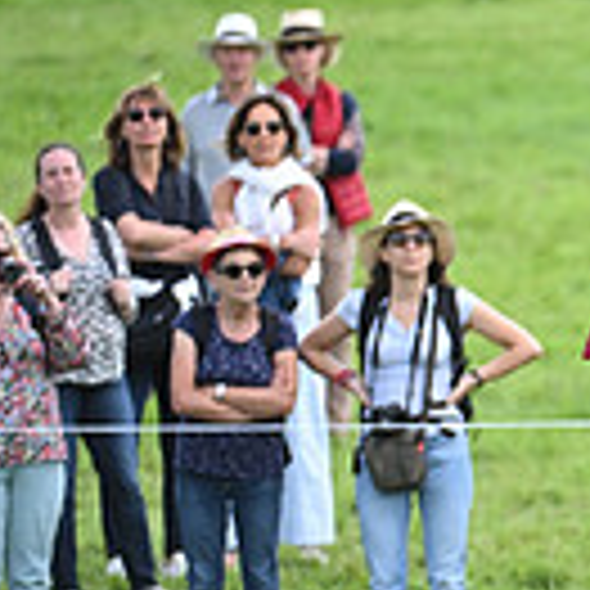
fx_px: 19572
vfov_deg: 1.7
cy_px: 191
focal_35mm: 1015
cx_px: 1248
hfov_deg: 1.7
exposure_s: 1/1600
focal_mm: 270
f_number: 5
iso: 900
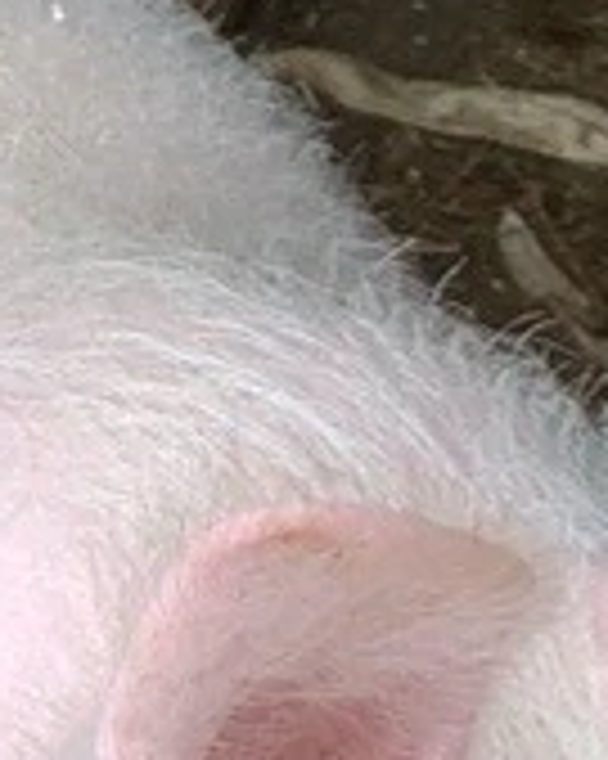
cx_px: -149
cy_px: 935
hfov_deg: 7.6
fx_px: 4503
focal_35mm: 200
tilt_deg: -45.1
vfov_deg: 9.5
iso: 25
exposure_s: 1/209
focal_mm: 4.25
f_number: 1.8
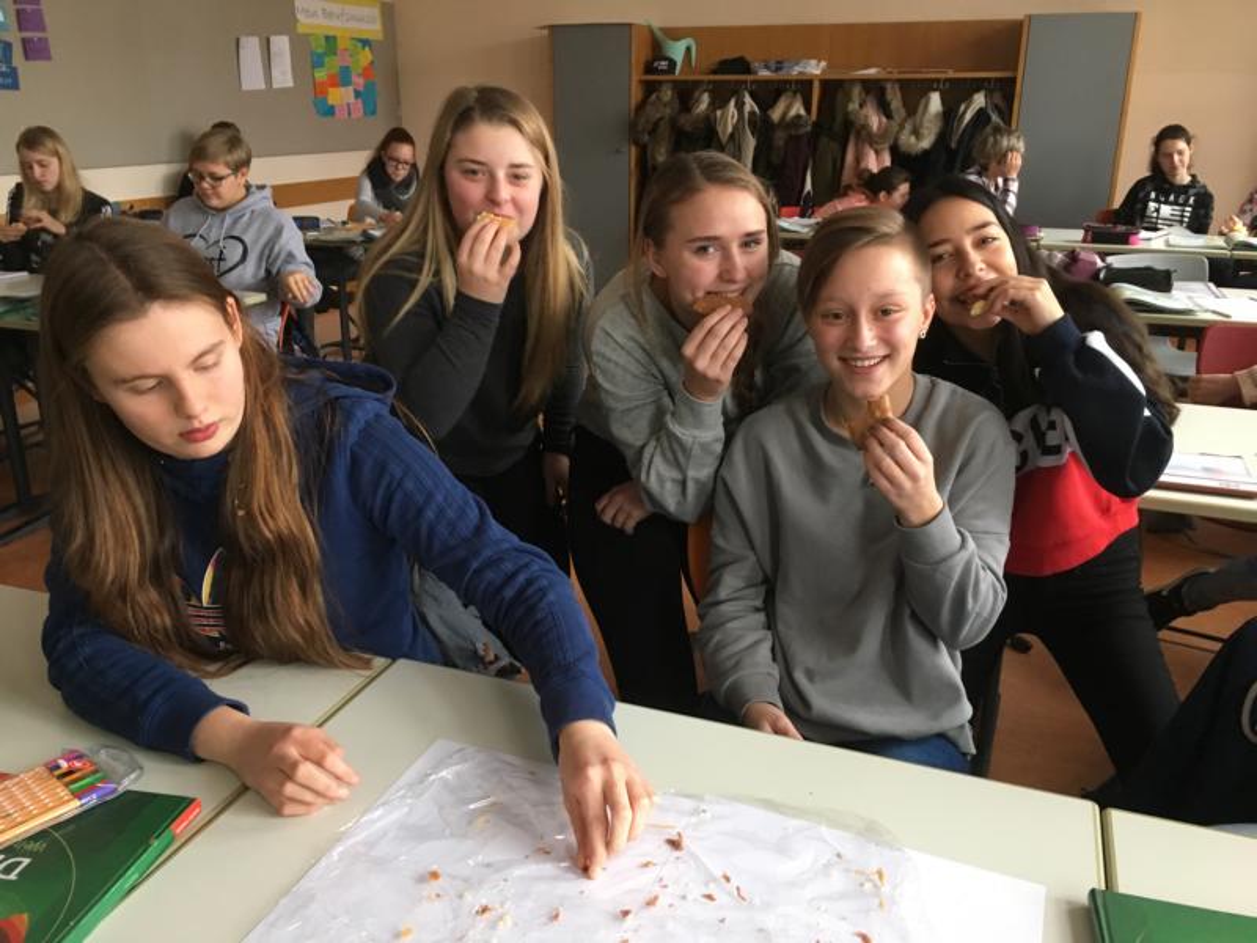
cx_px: 628
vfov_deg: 48.2
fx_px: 1053
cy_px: 472
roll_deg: +0.1
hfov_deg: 61.7
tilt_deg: -18.7
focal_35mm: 29
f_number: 2.2
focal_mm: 4.15
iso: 200
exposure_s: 1/33
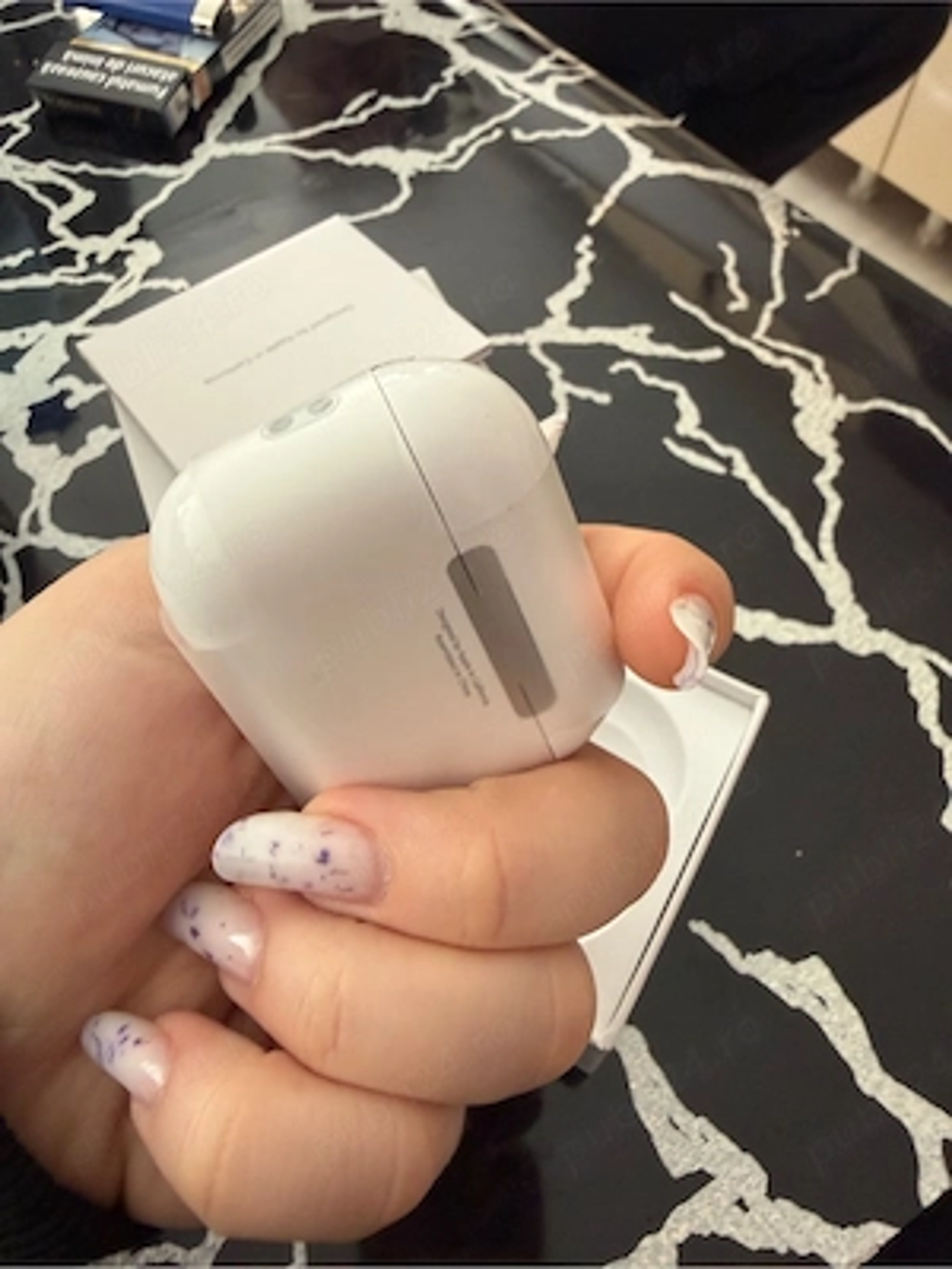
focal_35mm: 24
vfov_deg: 71.6
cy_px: 634
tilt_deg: -56.8
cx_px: 476
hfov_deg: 56.8
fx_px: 880
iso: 320
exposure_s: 1/74
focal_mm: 2.22
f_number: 2.2
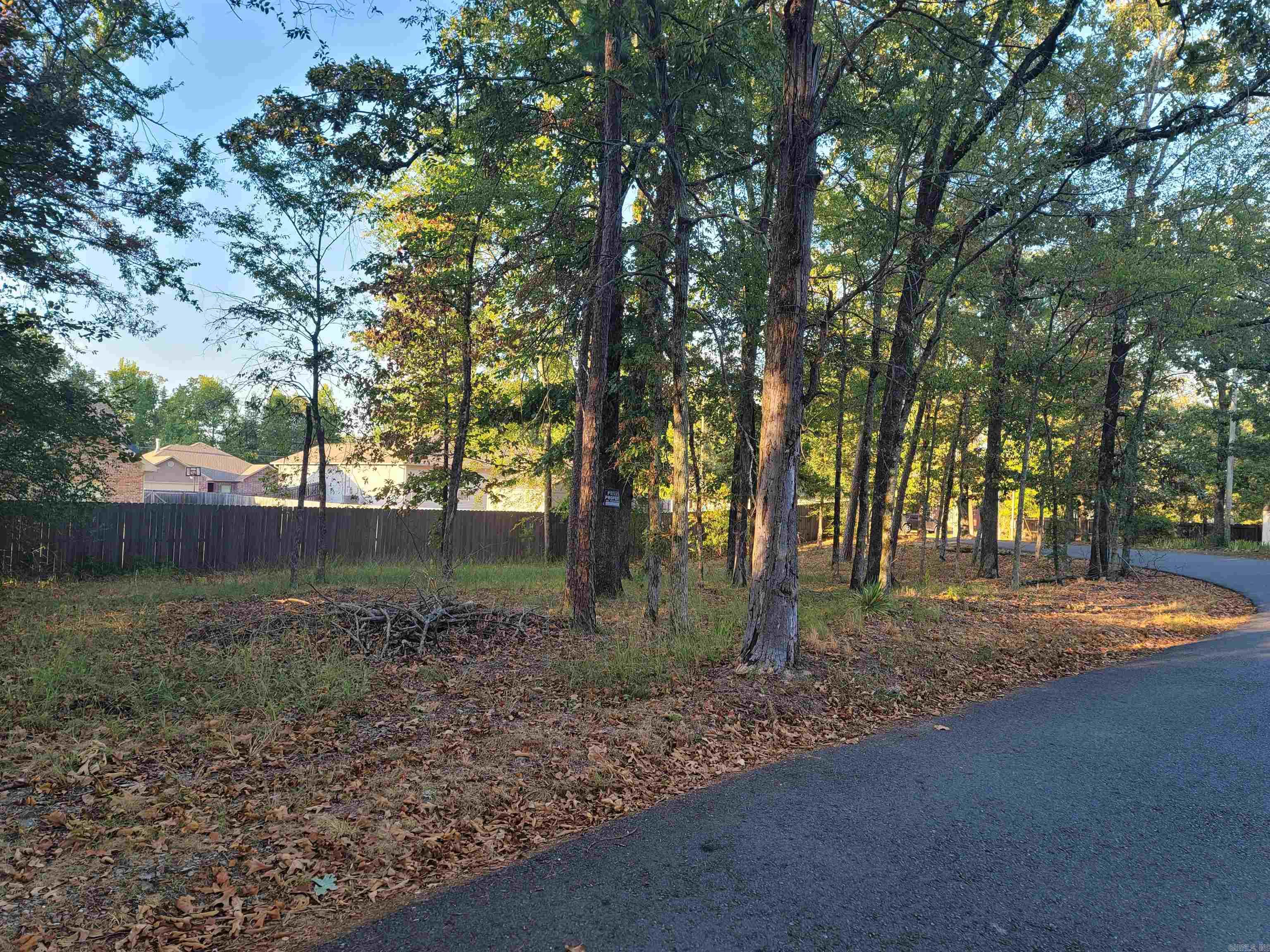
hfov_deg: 69.4
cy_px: 476
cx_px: 635
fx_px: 917
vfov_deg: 54.9
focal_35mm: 25
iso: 20
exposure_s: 1/100
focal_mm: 7
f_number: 1.8
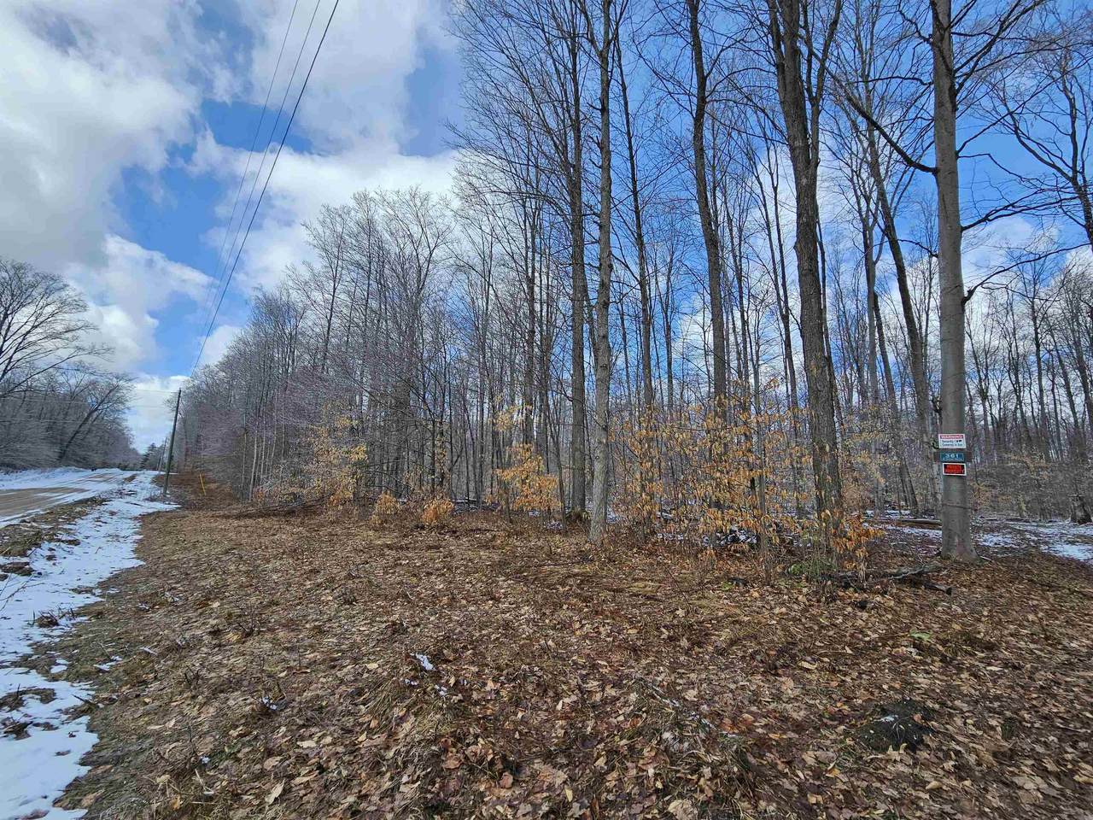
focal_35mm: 13
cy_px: 410
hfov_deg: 106.2
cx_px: 546
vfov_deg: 89.9
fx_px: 410
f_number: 2.2
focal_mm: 2.2
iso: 50
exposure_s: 1/1170
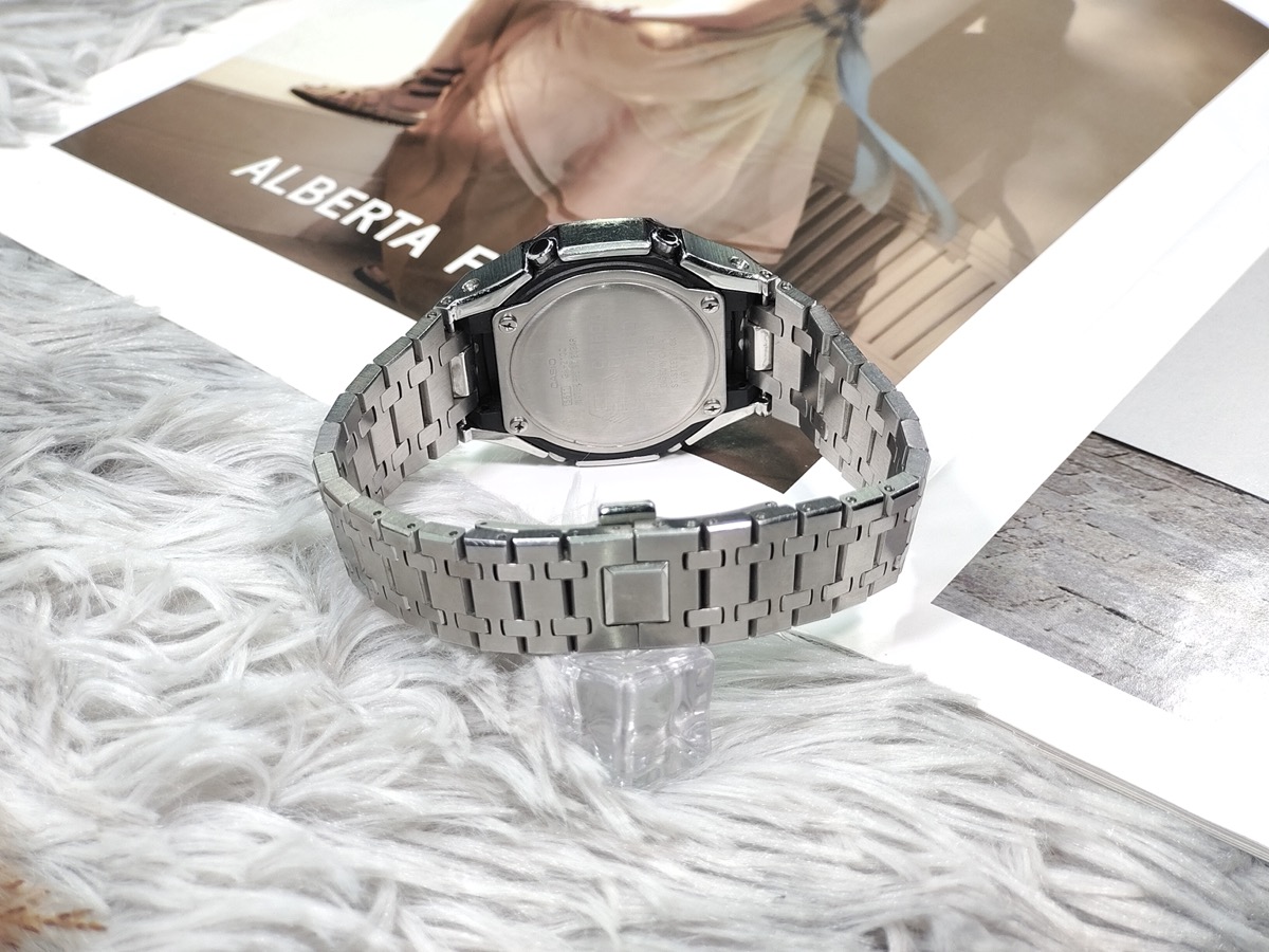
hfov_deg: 38.2
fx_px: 1833
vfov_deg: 29.1
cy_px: 476
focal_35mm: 50
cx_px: 634
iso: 86
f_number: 2.08
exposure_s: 1/100
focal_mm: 7.55
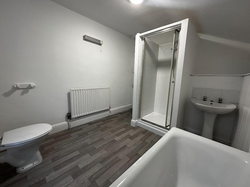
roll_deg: -2.0
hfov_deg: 102.1
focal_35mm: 14
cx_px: 125
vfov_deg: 85.7
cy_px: 94
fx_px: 101
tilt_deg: -7.2
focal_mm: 2.22
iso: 160
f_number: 2.2
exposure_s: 1/100
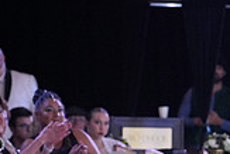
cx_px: 399
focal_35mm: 355
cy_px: 155
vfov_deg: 3.9
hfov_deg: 5.7
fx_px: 2270
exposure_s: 1/500
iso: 2000
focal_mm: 100
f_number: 4
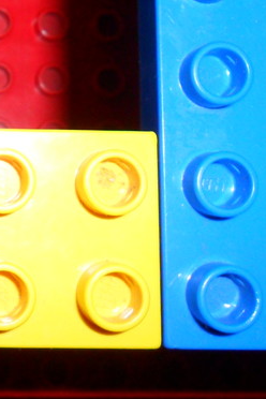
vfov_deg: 29.2
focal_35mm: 68
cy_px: 96
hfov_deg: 18.4
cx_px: -97
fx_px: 754
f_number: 3.5
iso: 200
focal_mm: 4.9
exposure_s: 1/45
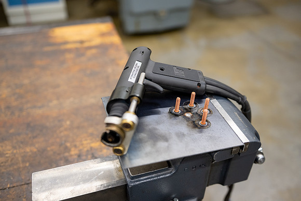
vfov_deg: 36.9
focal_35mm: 36
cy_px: 100
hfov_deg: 53.1
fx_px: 301
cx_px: 150
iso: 640
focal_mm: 36
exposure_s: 1/160
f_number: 2.8
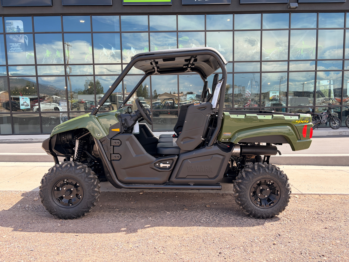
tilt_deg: -5.9
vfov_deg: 53.1
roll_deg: +0.7
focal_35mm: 26
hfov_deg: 67.3
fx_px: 262
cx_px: 174
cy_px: 131
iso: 64
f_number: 1.6
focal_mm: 5.96
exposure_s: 1/1155
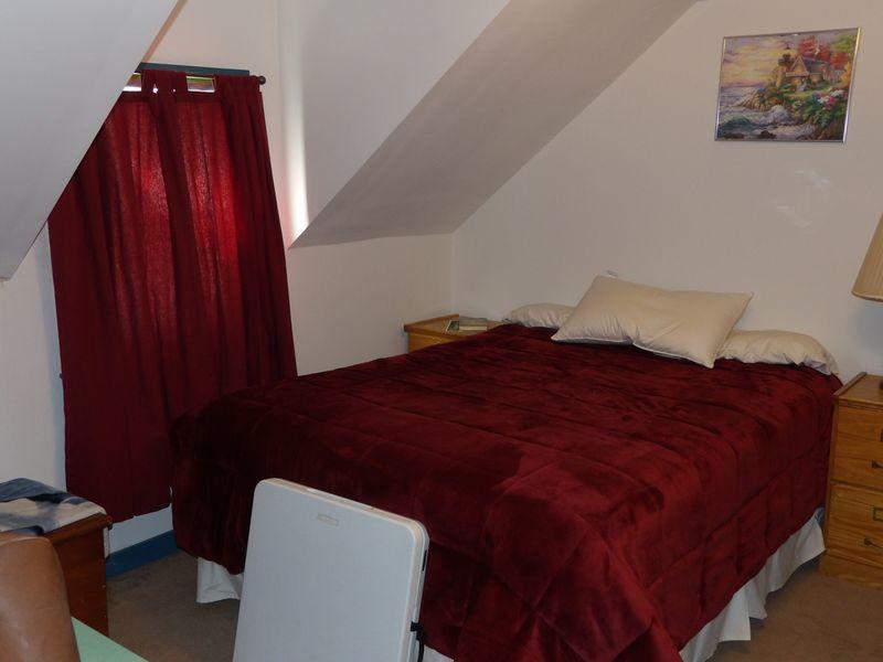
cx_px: 442
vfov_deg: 42.9
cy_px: 331
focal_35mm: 33
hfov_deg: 55.4
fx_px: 842
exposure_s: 1/18
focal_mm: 5.9
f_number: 3.6
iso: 200
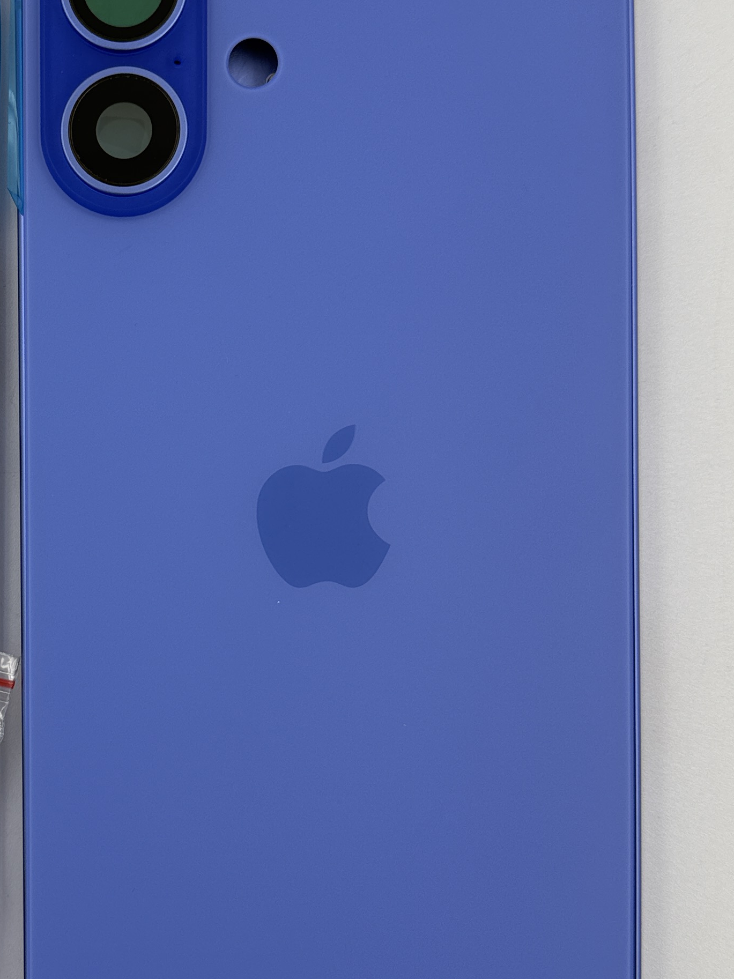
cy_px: 486
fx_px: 1499
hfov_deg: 26.4
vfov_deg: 36.2
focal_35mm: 53
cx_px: 50
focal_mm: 6.76
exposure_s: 1/1106
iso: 80
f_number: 1.78
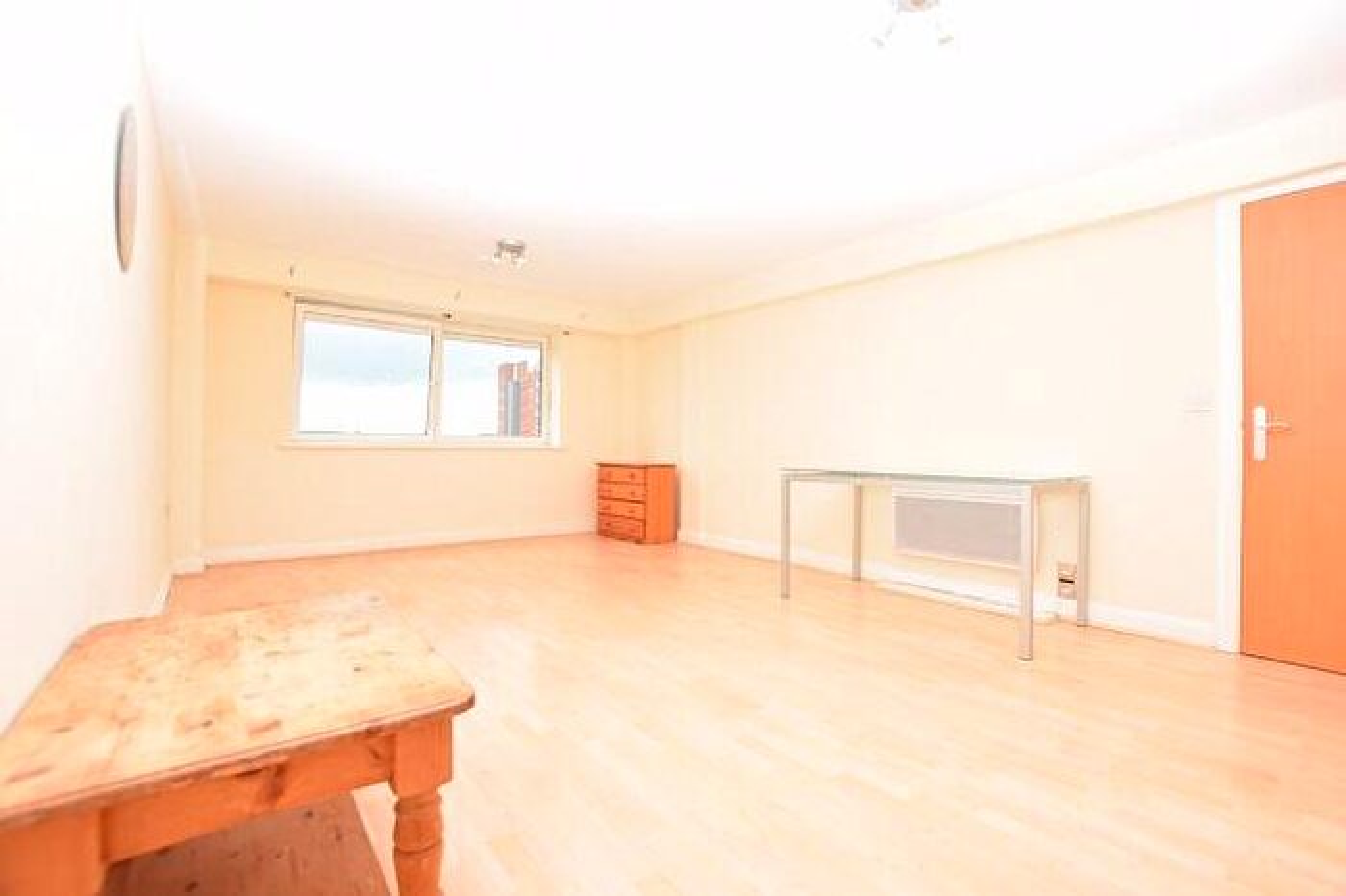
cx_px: 673
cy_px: 448
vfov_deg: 77.3
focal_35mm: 15
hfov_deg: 100.4
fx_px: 561
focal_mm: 10
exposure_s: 1/125
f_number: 5.6
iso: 250
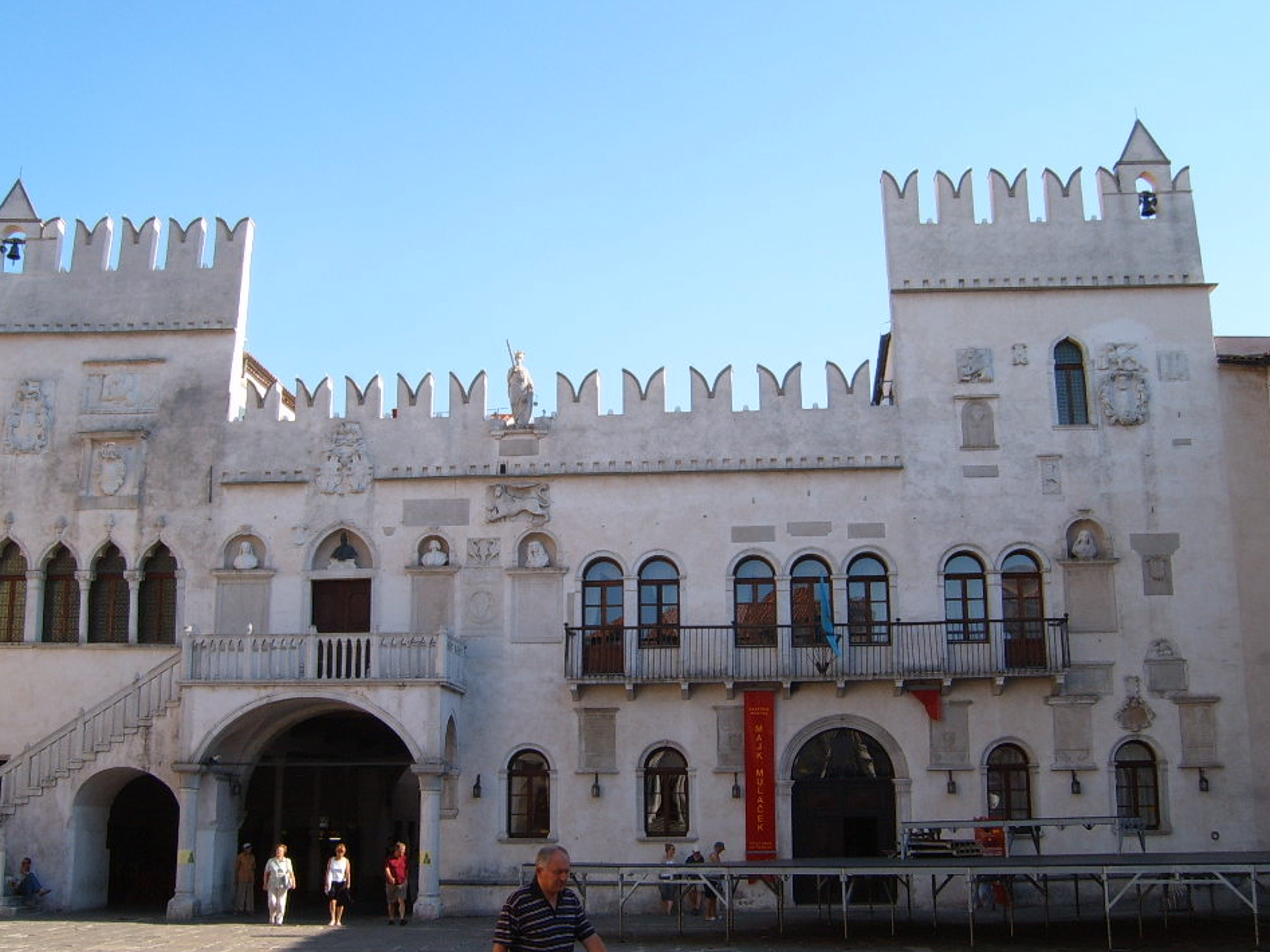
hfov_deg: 46.8
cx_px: 598
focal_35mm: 40
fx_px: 1467
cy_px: 507
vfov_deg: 35.9
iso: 63
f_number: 6
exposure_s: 1/180
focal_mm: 6.2
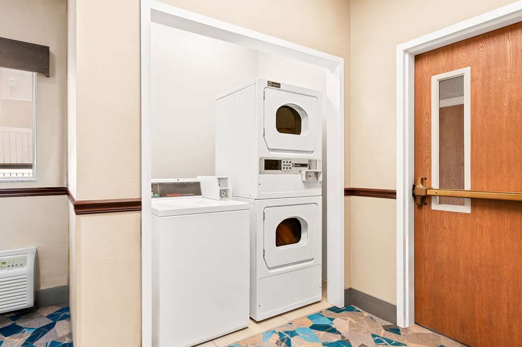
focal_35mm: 20
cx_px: 261
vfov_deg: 61.8
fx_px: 290
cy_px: 174
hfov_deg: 84.0
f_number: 8
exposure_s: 1/6
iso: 800
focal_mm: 20
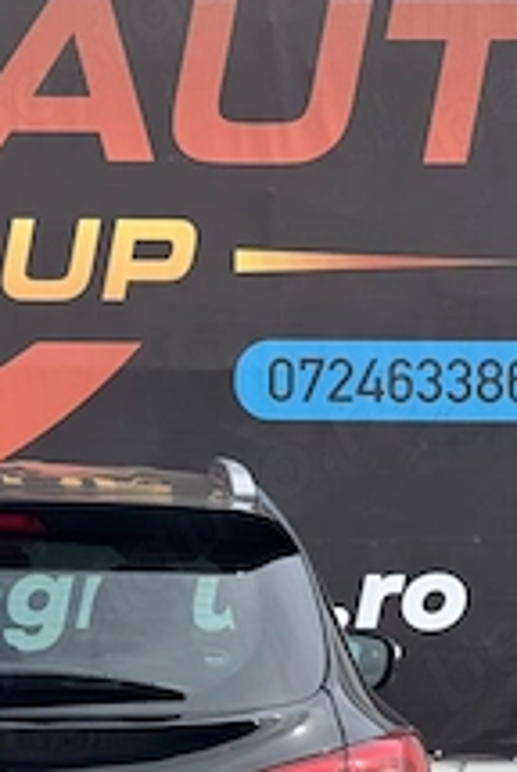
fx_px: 2984
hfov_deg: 9.8
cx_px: -11
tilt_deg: +1.0
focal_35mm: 139
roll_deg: -0.6
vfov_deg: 14.7
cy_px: 582
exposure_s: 1/1395
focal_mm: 6.76
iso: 64
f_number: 1.78
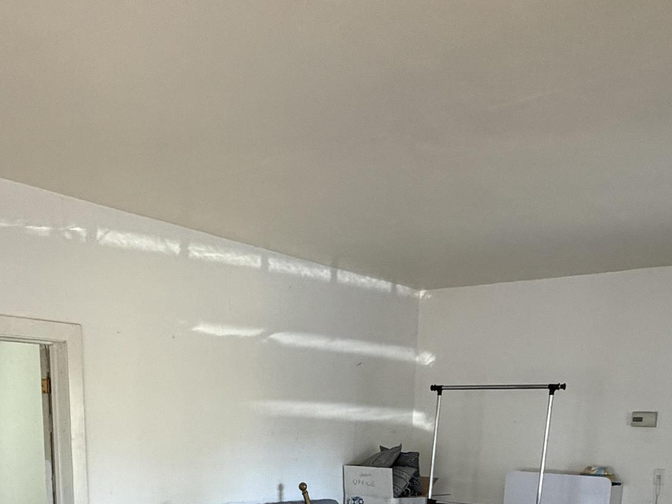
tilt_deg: -9.9
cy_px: 556
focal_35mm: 39
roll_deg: -0.8
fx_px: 757
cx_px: 274
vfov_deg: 32.3
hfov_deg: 47.6
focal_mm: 2.22
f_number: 2.2
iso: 400
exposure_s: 1/60
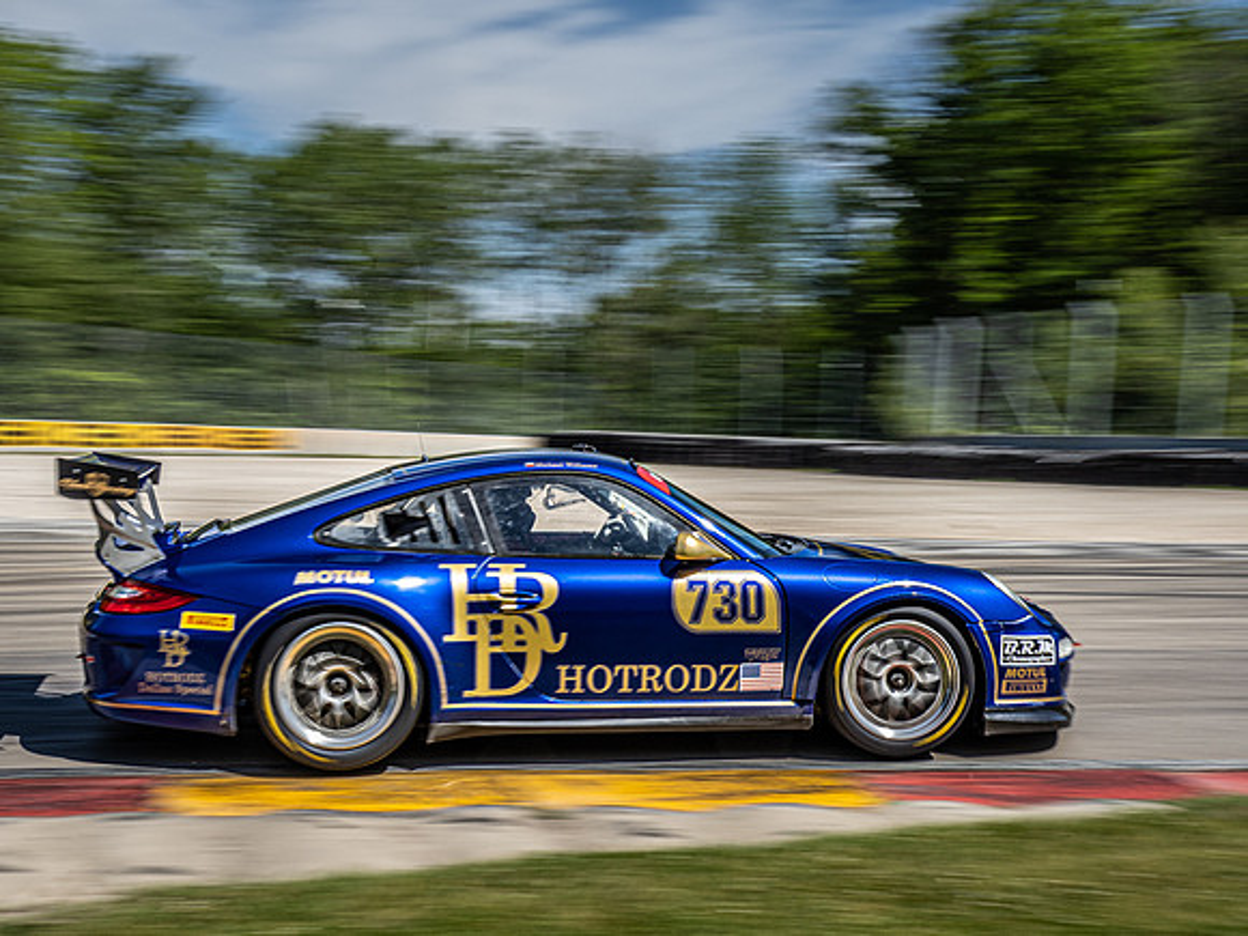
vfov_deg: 28.9
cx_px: 500
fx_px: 1814
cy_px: 498
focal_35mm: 50
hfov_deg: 37.8
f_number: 10
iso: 64
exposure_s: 1/125
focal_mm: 21
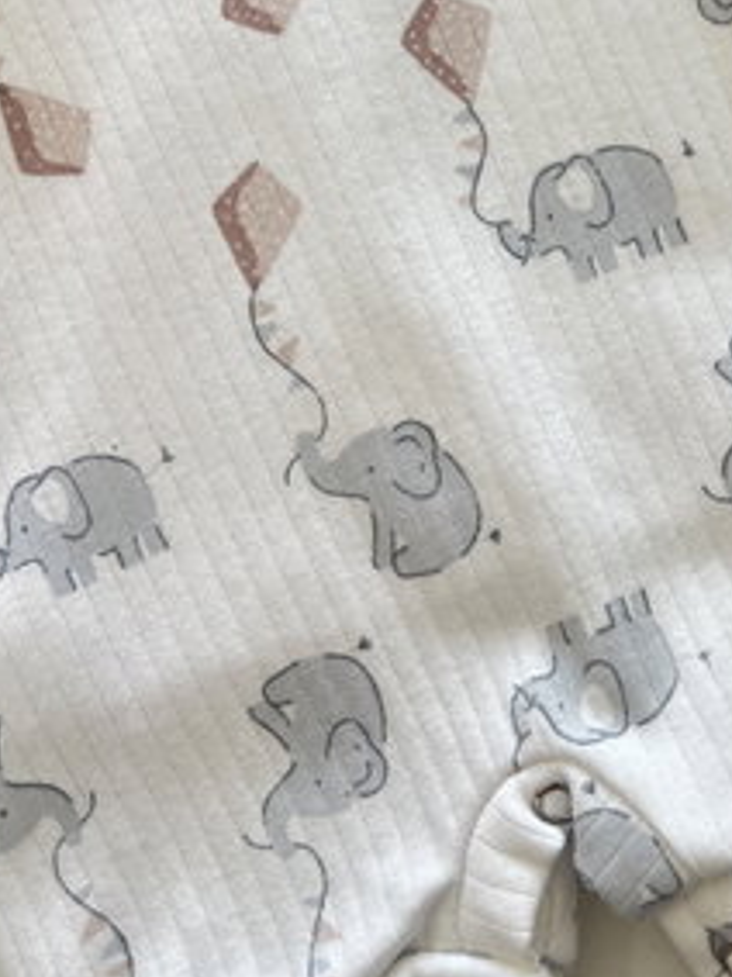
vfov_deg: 38.8
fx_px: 1383
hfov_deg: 29.0
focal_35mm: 49
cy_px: 388
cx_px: 590
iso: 50
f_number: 1.5
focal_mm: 5.7
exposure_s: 1/121
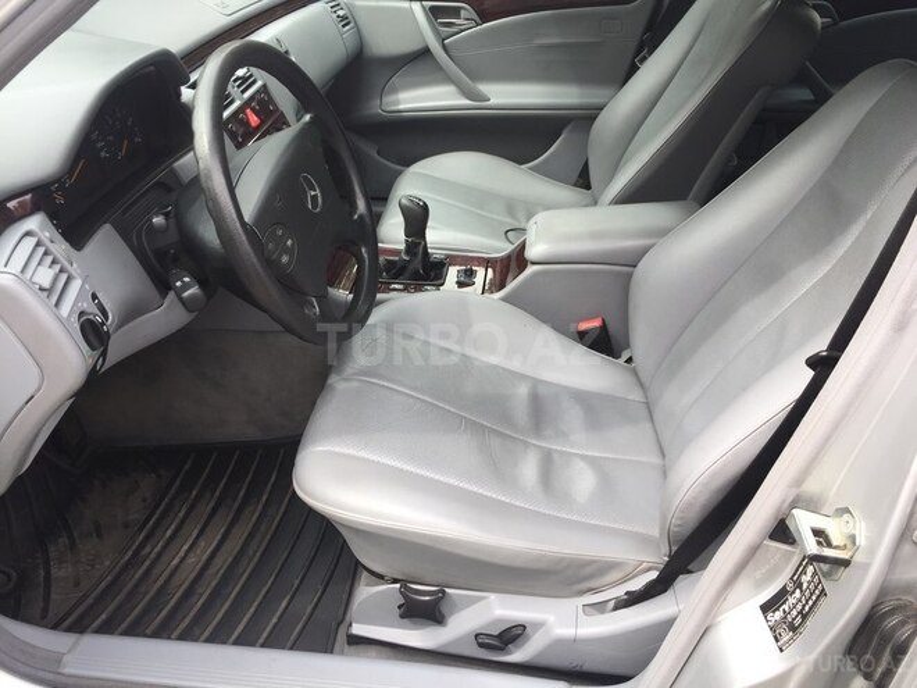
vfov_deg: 48.2
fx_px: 768
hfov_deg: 61.7
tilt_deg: -30.2
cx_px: 458
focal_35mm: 29
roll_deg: +1.6
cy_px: 344
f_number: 2.2
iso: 32
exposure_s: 1/227
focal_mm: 4.15
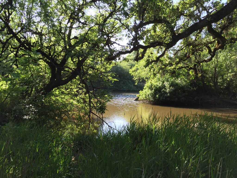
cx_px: 118
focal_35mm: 29
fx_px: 199
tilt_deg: -2.0
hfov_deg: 61.7
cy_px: 89
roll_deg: -1.0
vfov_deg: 48.2
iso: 32
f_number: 2.2
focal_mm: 4.15
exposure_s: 1/262
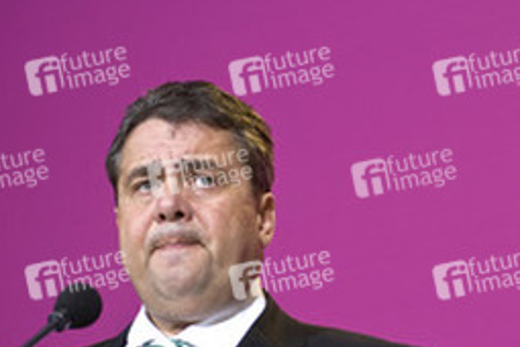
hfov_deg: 14.5
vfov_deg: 9.7
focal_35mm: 141
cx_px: 430
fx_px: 2037
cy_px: 225
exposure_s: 1/320
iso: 1000
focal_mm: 80
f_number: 4
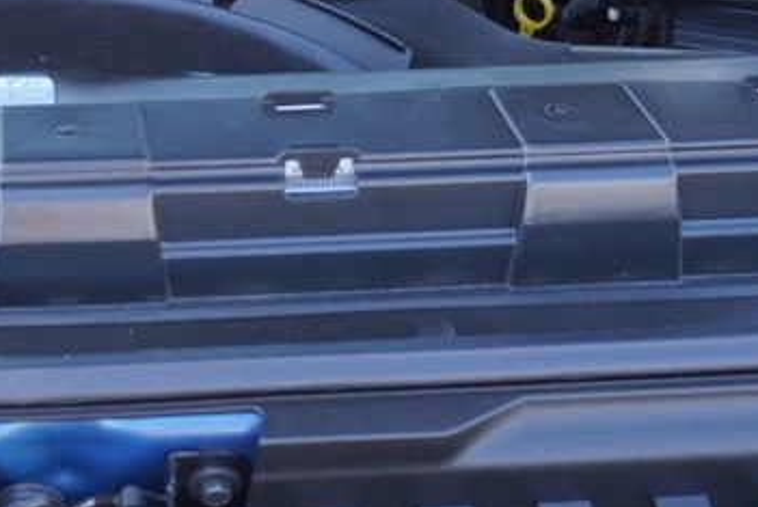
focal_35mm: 70
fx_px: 1476
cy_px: -22
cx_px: 60
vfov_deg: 18.9
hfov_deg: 27.6
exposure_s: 1/160
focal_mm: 16
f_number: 4
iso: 250
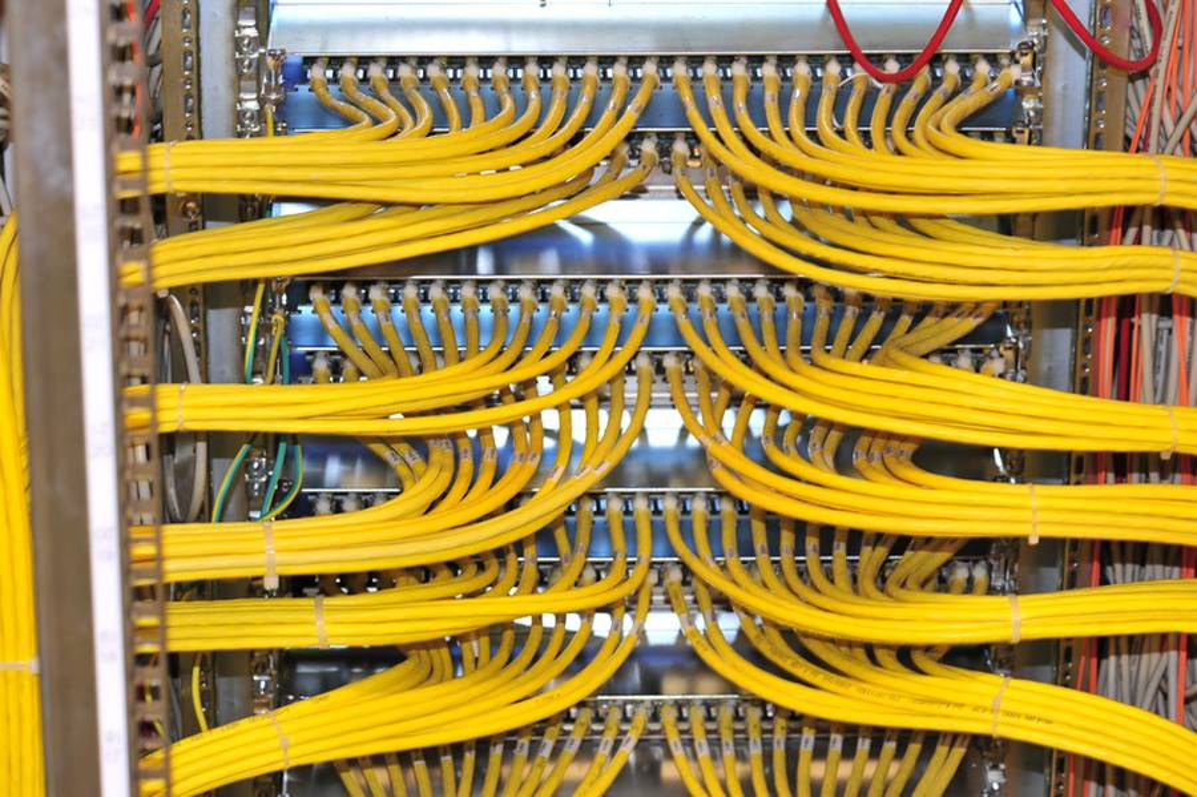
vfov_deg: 13.0
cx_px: 598
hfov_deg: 19.5
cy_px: 398
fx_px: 3489
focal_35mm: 105
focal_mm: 105
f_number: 10
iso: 200
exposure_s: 1/4
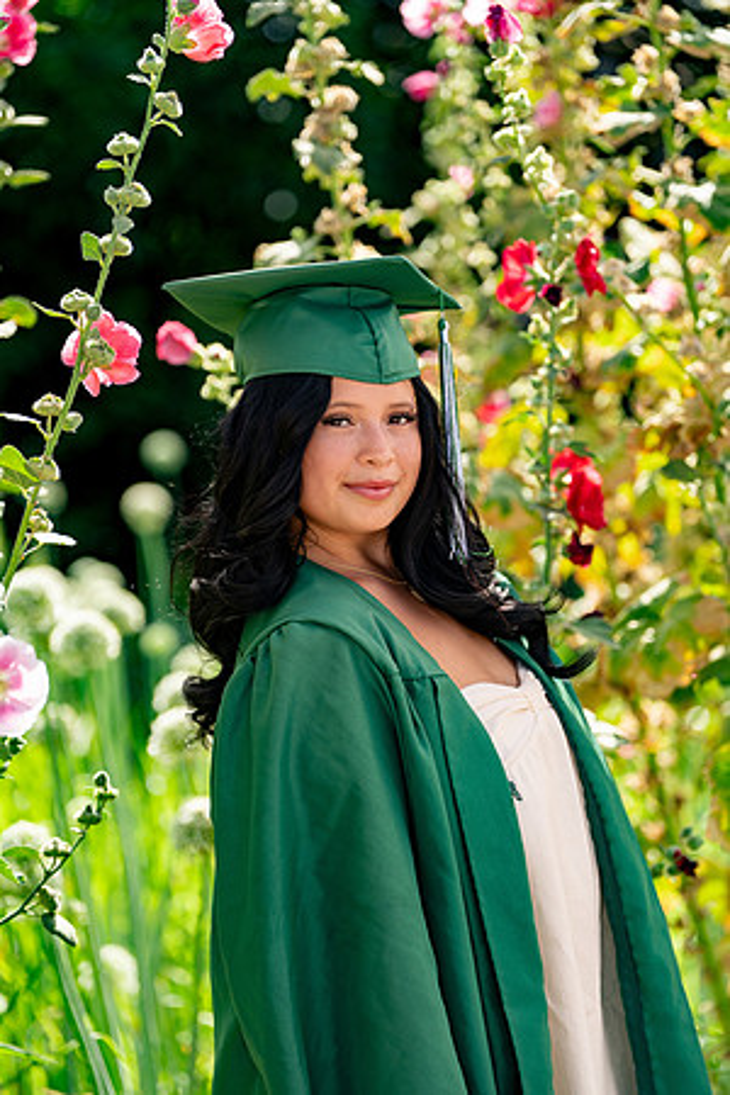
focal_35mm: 132
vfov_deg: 15.5
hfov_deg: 10.4
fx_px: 4015
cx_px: 365
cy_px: 548
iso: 100
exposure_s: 1/640
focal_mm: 132
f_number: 2.8
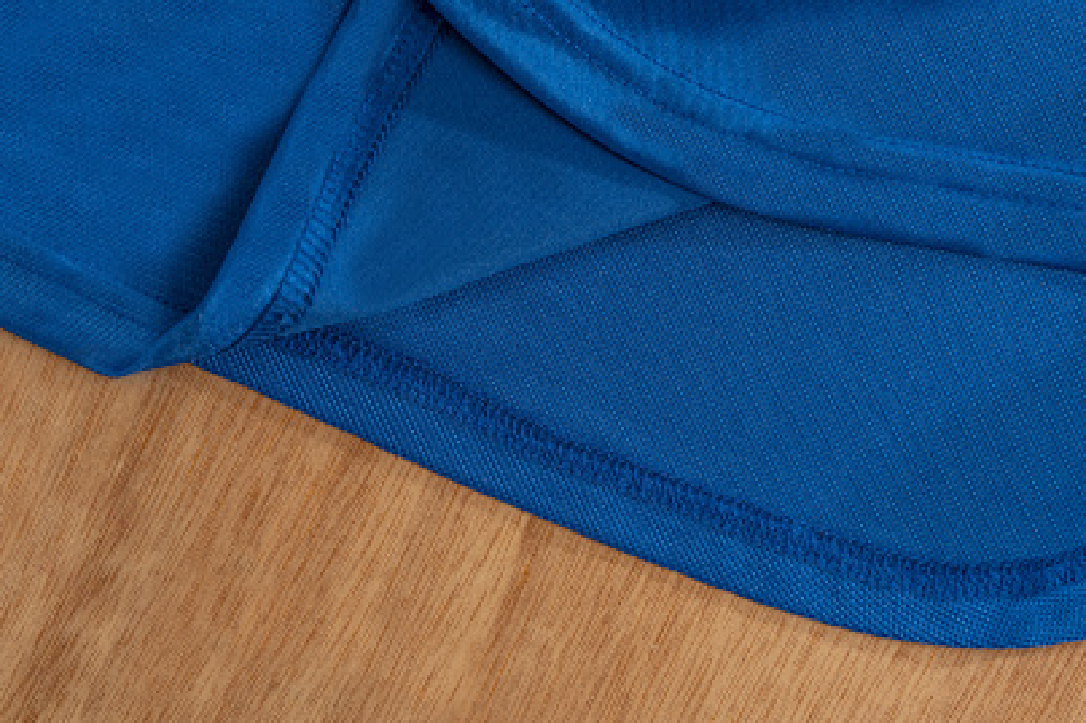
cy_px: 297
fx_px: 2050
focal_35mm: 68
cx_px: 521
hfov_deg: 29.7
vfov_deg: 20.0
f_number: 9
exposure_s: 1/125
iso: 100
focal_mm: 55
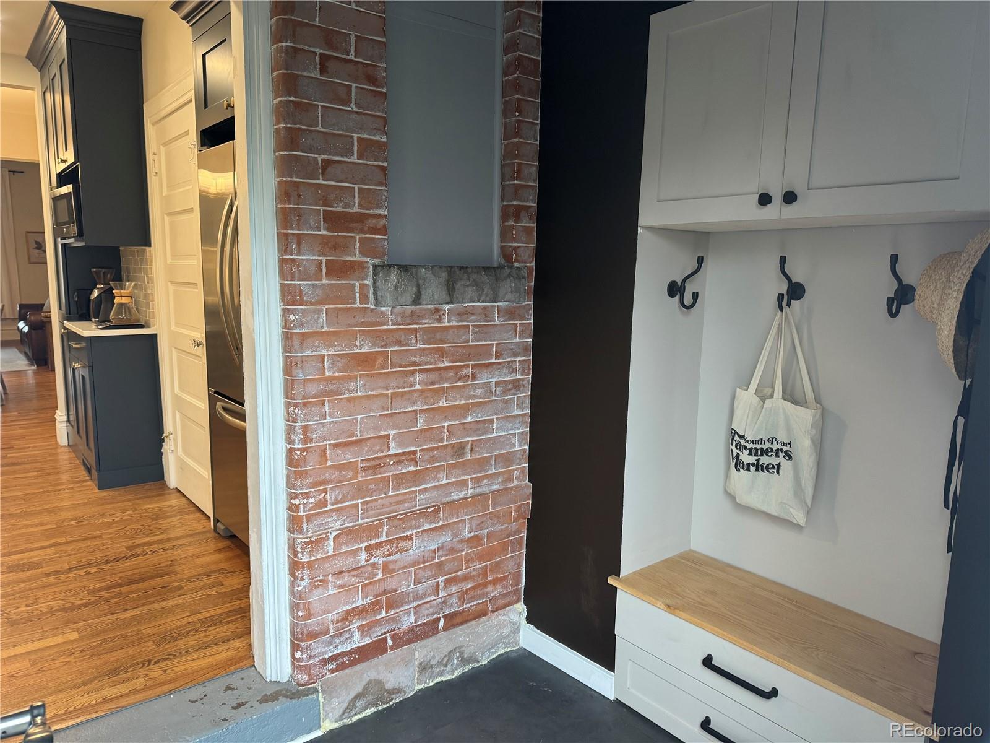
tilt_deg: -8.5
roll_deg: -2.7
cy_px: 372
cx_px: 495
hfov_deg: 71.6
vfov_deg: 56.8
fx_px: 686
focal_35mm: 24
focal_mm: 6.76
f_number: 1.78
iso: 160
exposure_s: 1/60
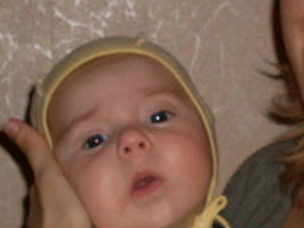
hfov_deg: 15.4
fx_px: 1115
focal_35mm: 127
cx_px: 243
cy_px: 137
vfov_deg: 11.7
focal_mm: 6.3
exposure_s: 1/45
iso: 100
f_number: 2.8
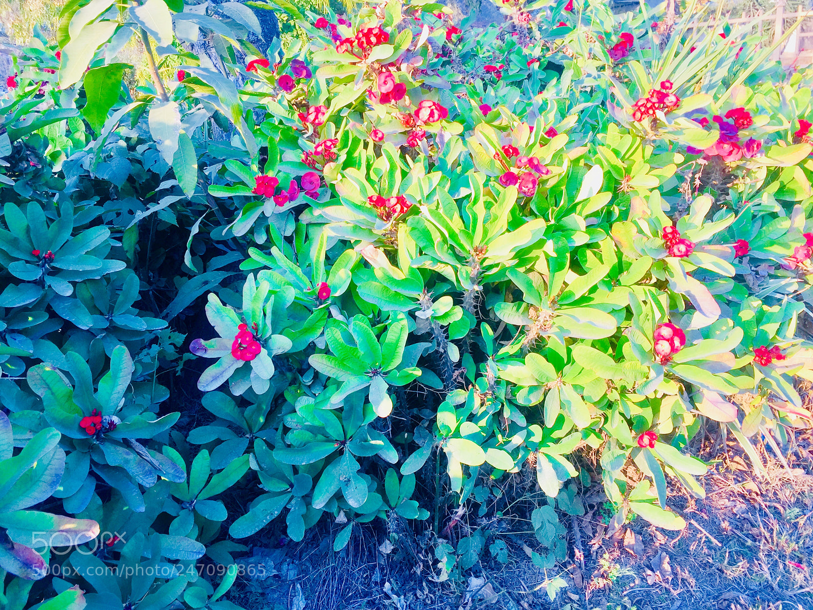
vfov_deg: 48.2
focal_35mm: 29
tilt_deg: -18.6
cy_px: 305
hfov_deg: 61.7
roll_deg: +2.4
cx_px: 406
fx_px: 681
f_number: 2.2
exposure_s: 1/103
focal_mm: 4.15
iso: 32
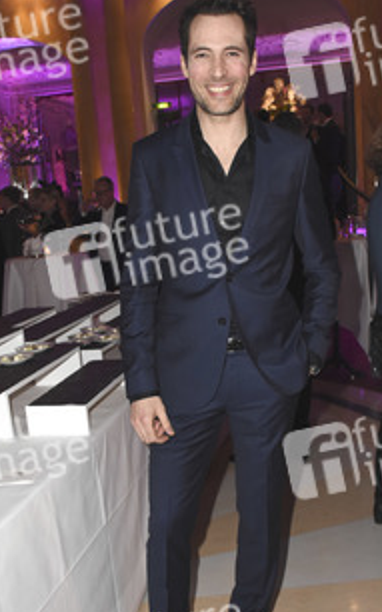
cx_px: 204
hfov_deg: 32.0
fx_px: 667
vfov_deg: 49.1
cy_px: 352
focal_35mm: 40
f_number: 4.5
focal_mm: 20
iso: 1600
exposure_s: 1/160
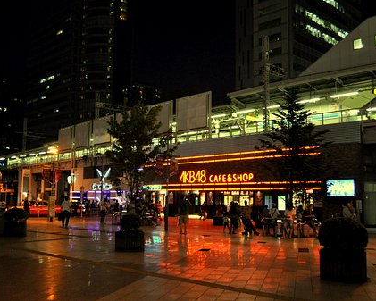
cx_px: 167
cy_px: 151
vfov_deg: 36.5
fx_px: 456
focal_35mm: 41
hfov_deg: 44.7
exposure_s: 1/30
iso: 1400
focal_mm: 24
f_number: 4
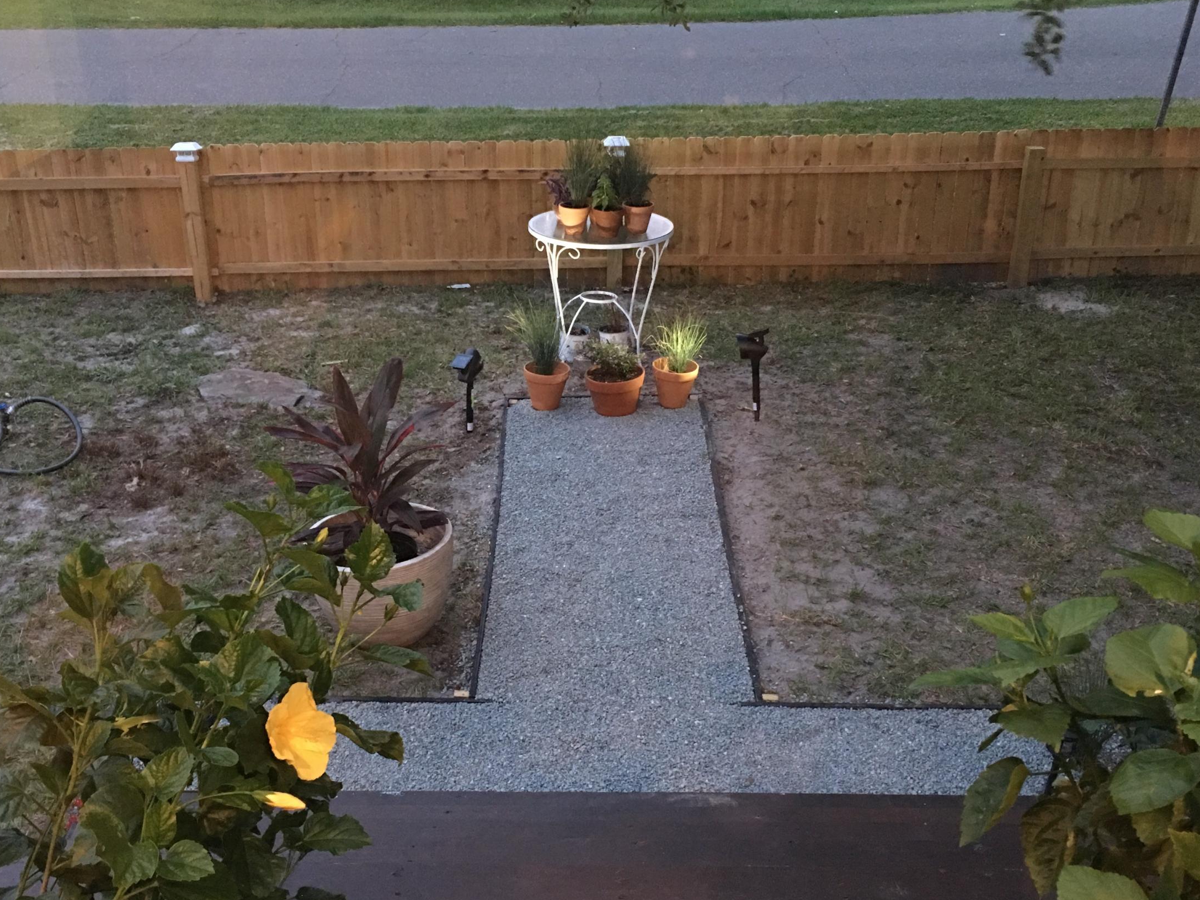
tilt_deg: -25.6
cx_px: 574
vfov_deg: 35.9
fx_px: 1387
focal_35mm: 40
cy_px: 493
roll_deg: +1.6
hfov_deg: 46.8
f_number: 2.2
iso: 125
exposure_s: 1/4
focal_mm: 4.15
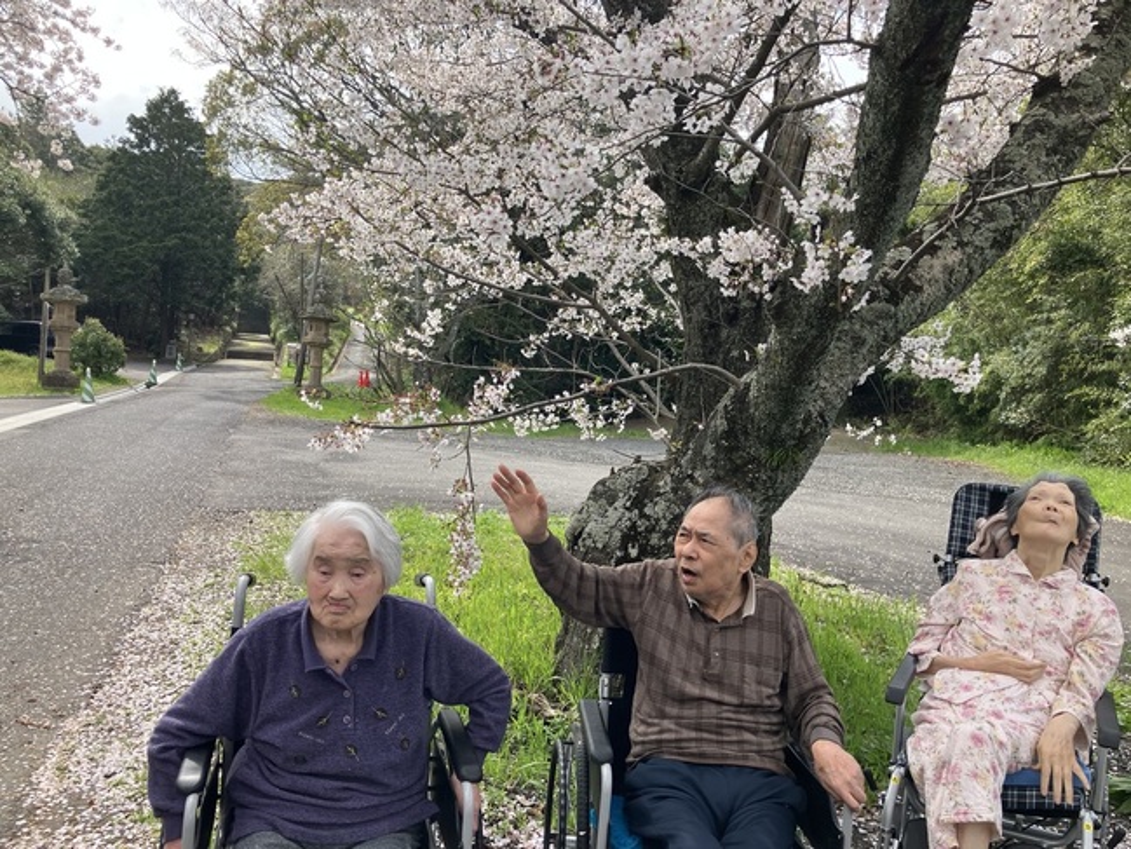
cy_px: 424
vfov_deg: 49.8
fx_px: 915
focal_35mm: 28
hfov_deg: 63.4
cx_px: 566
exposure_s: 1/674
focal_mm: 3.99
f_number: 1.8
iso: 32
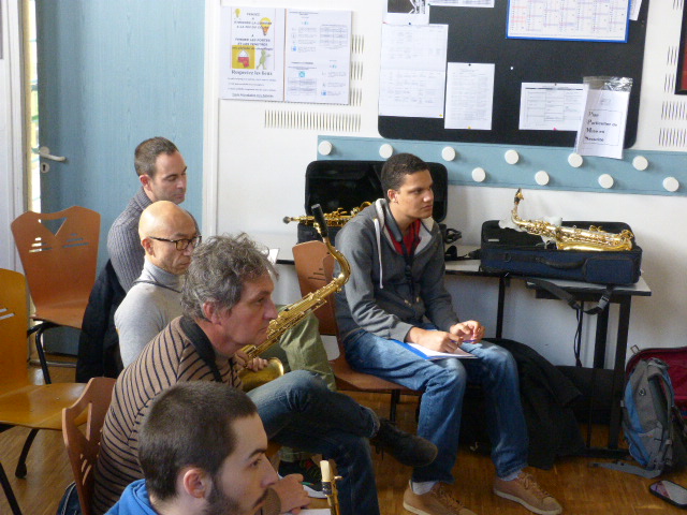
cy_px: 258
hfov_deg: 33.8
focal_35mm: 57
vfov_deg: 25.7
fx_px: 1131
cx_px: 344
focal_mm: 10.2
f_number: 3.2
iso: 640
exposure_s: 1/125
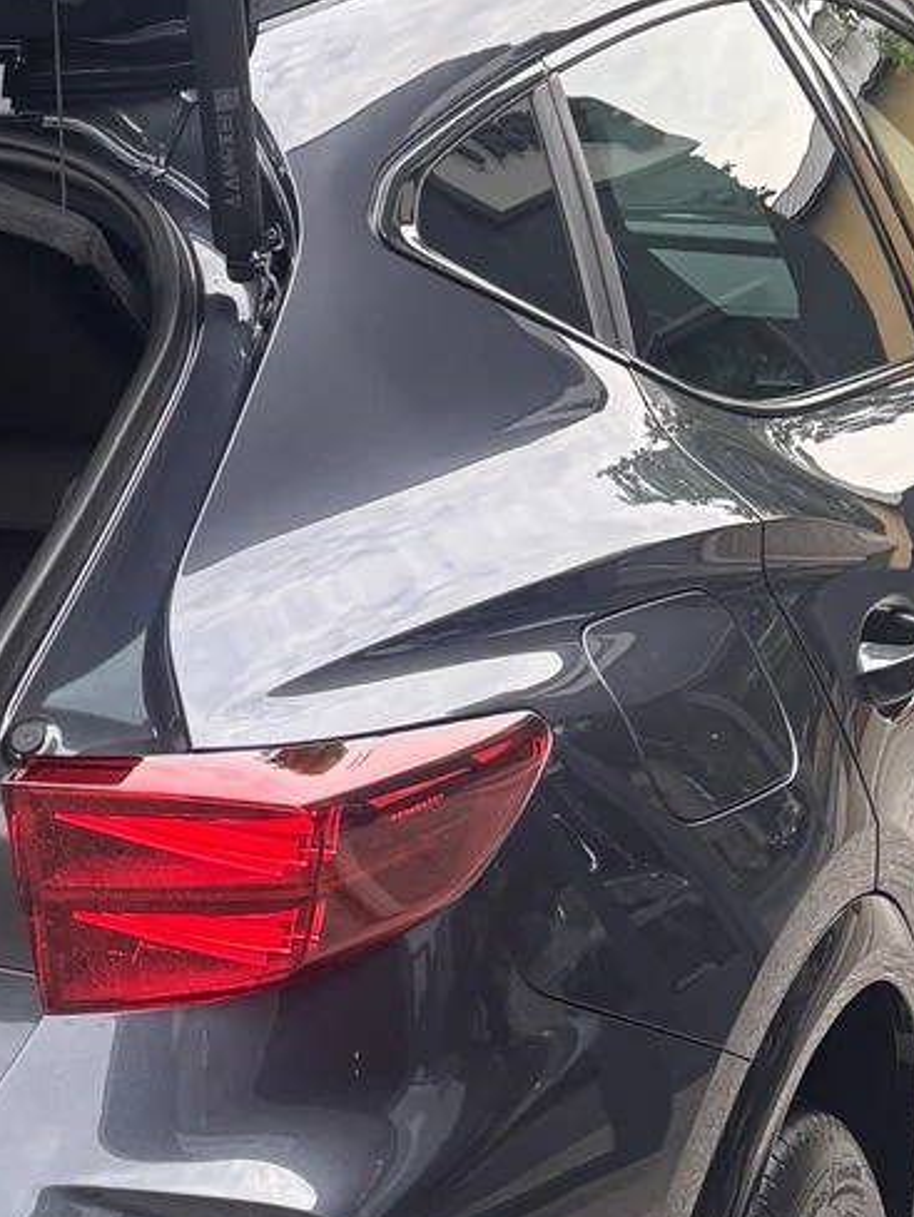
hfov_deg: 16.3
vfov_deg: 22.8
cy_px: 333
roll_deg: -1.8
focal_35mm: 85
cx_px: -309
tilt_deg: -9.7
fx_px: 2991
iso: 50
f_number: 1.6
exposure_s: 1/341
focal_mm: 5.96
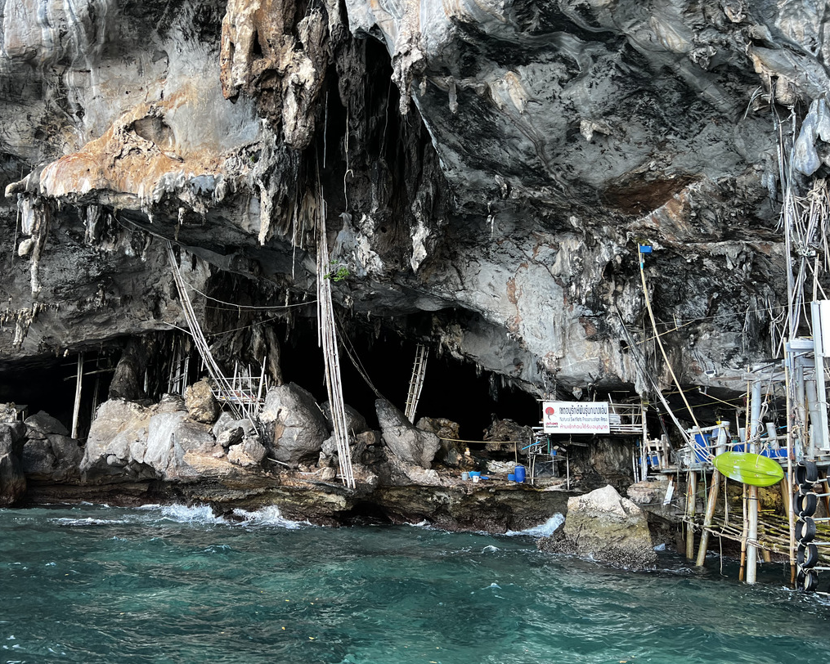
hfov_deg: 58.6
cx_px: 358
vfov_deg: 48.4
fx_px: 737
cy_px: 367
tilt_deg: +2.7
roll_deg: -0.5
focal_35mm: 30
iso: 80
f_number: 1.5
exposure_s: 1/121
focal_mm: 5.7
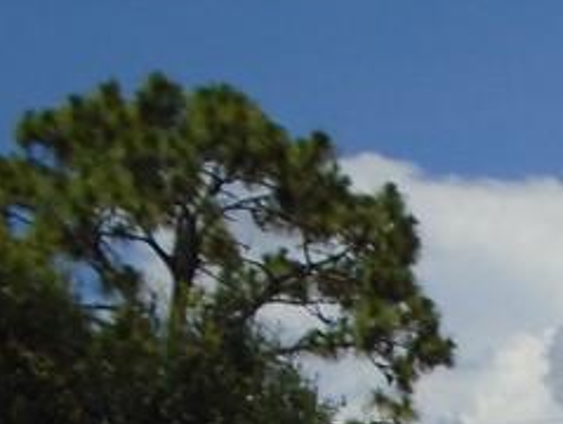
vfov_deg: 9.2
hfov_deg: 11.4
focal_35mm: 154
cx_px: 1166
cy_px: 808
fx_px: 2508
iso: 100
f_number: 9.5
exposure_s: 1/500
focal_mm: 6.4
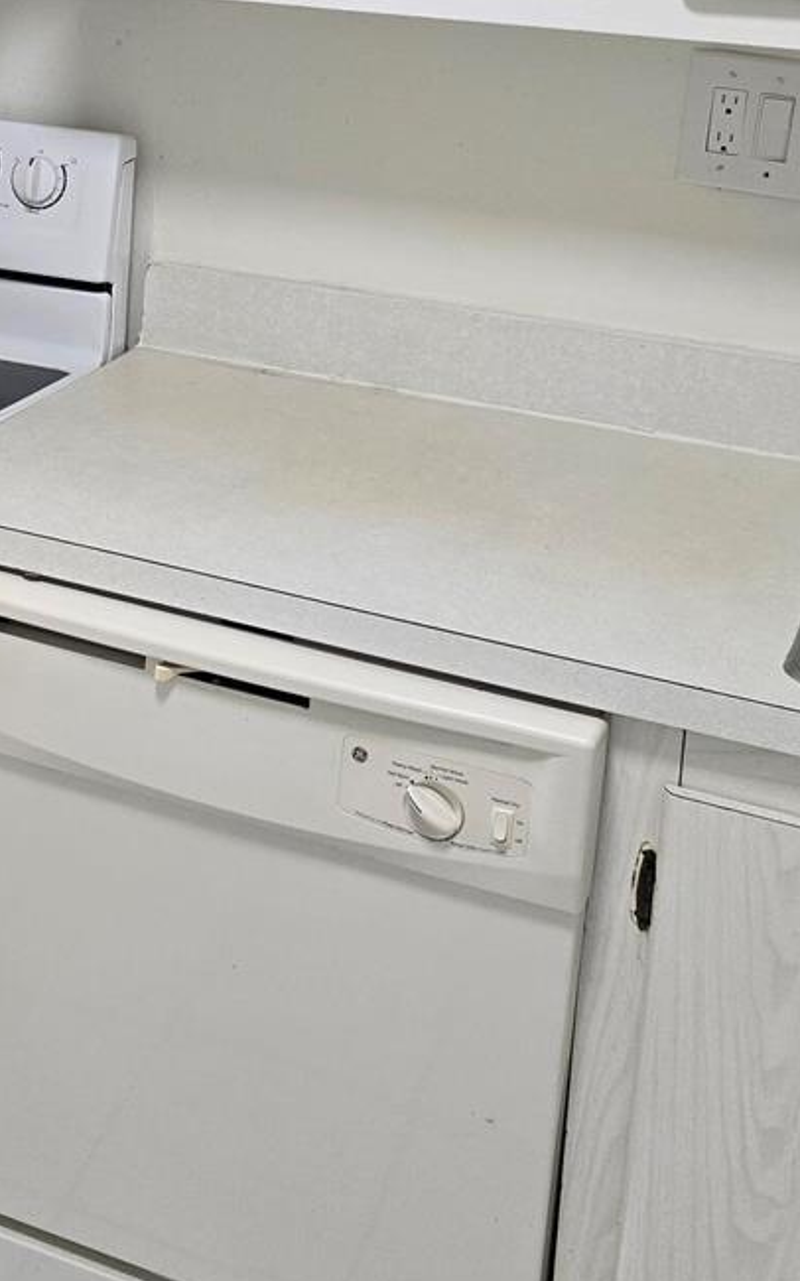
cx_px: 75
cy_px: 235
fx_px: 2094
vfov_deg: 32.9
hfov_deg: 21.1
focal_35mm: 60
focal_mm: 6.3
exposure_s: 1/120
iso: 200
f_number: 1.7
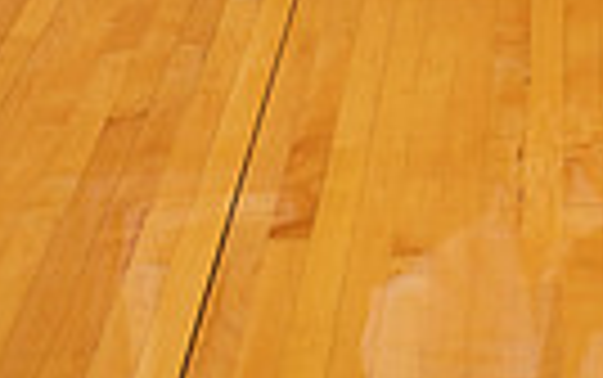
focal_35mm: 144
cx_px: 594
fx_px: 2368
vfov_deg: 8.2
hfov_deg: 14.3
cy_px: -621
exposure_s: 1/320
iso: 320
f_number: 7.1
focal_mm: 42
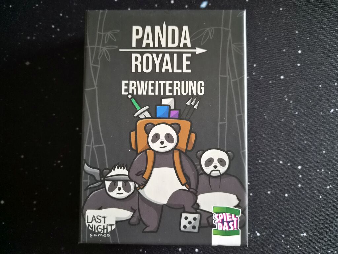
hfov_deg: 73.9
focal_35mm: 23
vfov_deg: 58.9
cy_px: 127
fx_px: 225
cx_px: 169
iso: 2000
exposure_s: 1/100
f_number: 1.8
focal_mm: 5.4
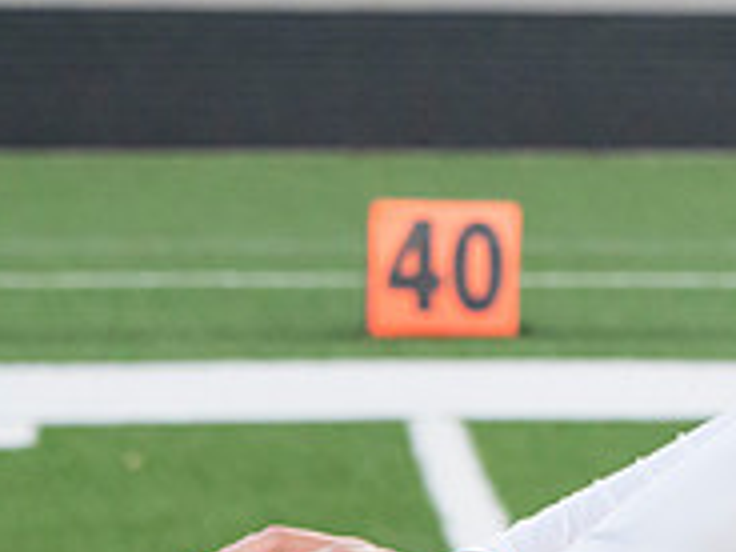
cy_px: -90
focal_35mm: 486
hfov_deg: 4.1
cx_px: 1108
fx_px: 10333
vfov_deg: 3.1
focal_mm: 160
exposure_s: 1/400
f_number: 9
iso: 8000
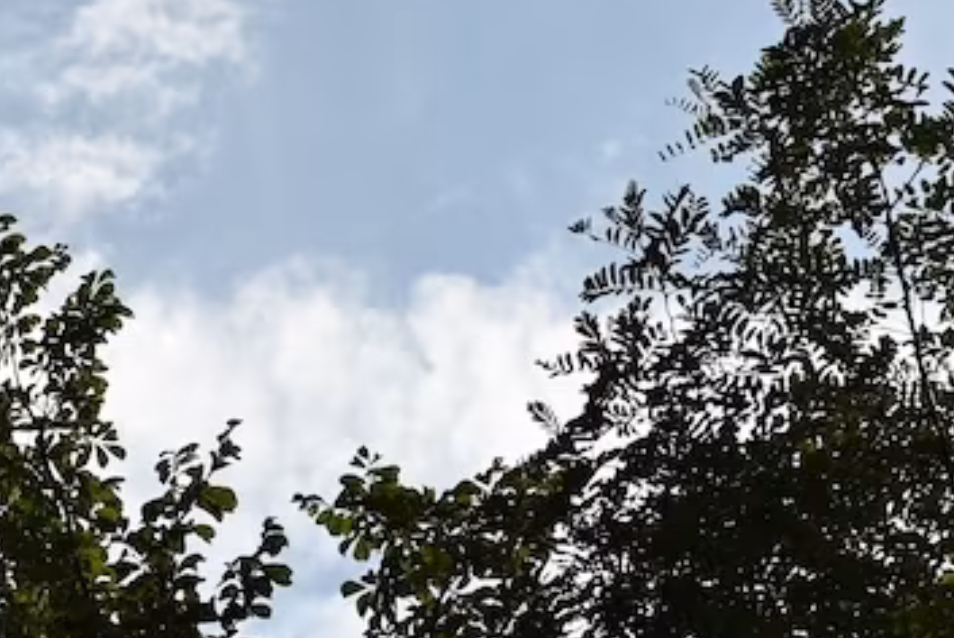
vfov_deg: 8.2
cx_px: -1508
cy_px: 1130
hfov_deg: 10.4
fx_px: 4323
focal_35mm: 163
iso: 100
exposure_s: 1/500
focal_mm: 30
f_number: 9
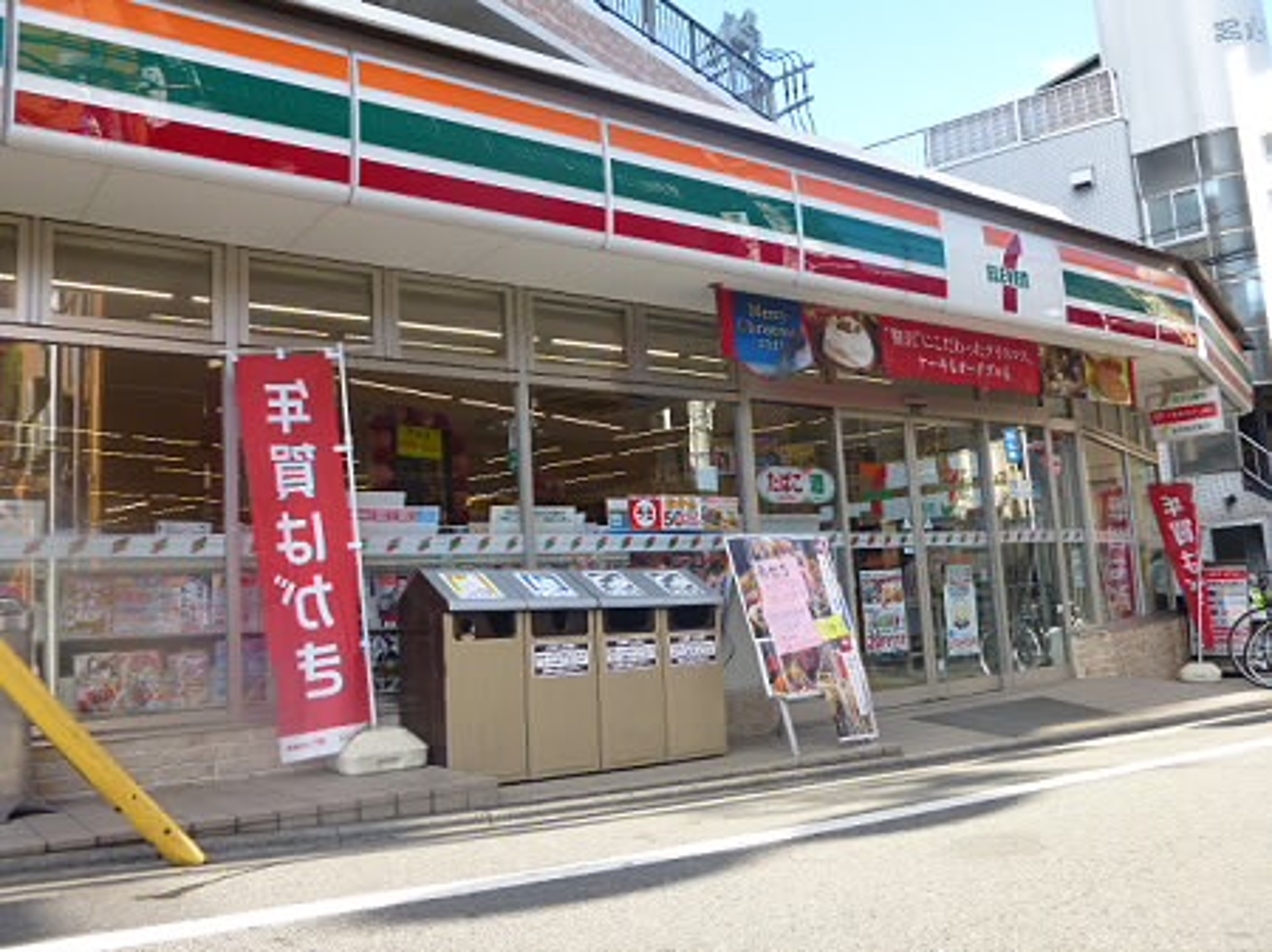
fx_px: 1139
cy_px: 476
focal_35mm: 31
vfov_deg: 45.4
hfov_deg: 58.4
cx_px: 636
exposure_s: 1/400
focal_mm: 5.6
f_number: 3.4
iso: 200
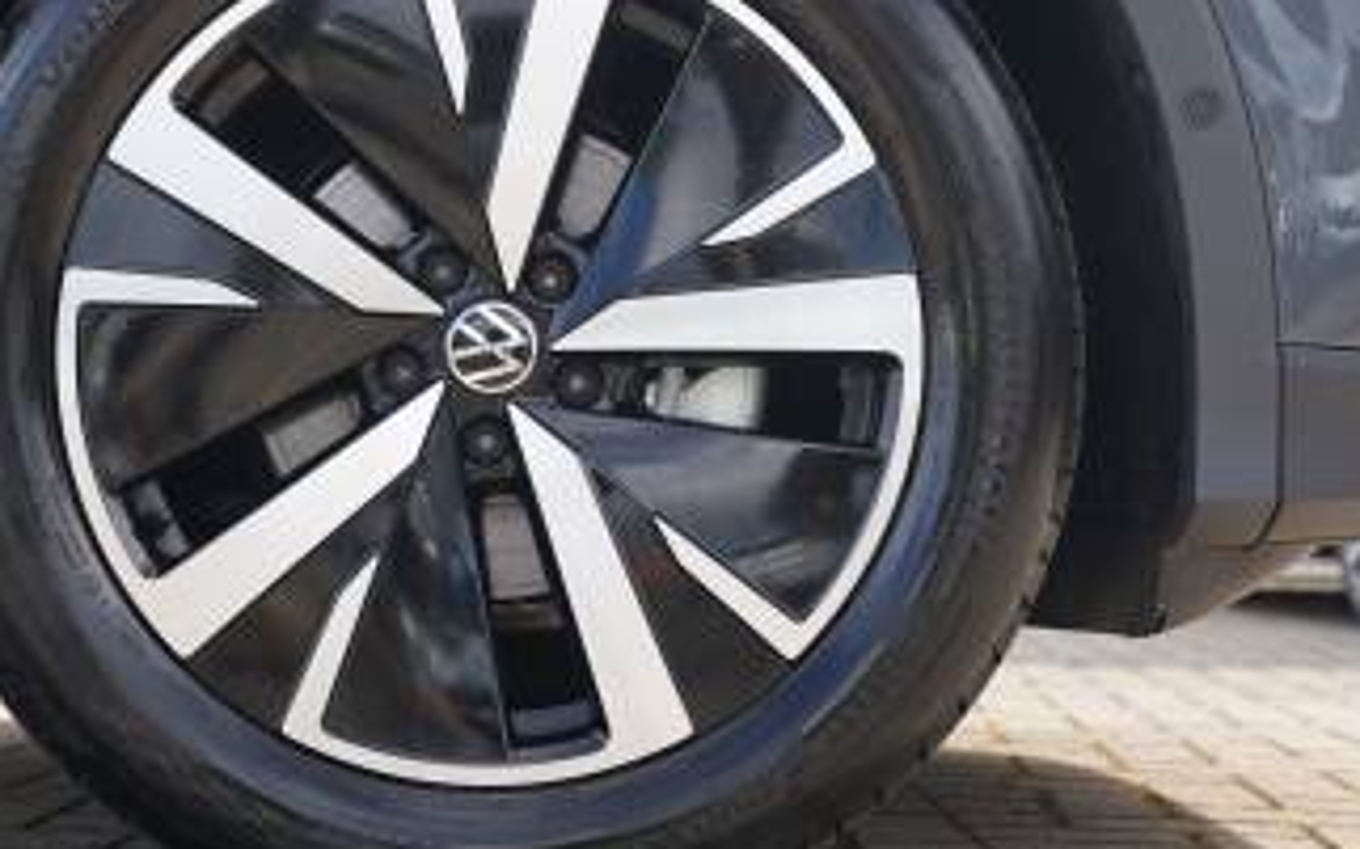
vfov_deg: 17.3
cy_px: 220
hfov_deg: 27.5
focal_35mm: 75
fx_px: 2779
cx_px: 600
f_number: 4.5
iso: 100
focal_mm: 37
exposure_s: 1/80
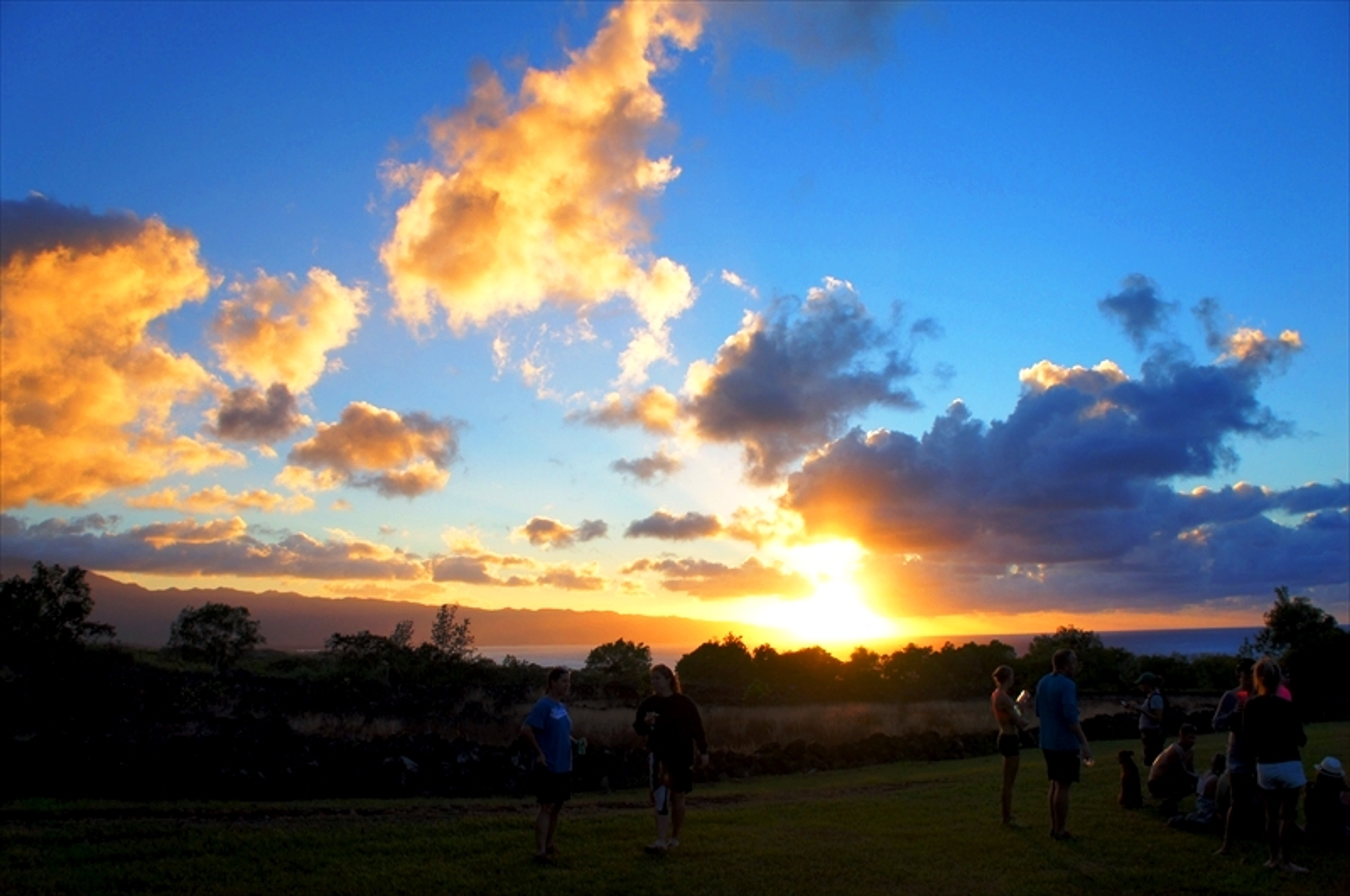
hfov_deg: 67.5
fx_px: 1011
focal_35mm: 27
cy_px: 448
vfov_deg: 47.8
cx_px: 675
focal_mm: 18
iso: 200
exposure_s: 1/400
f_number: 6.3
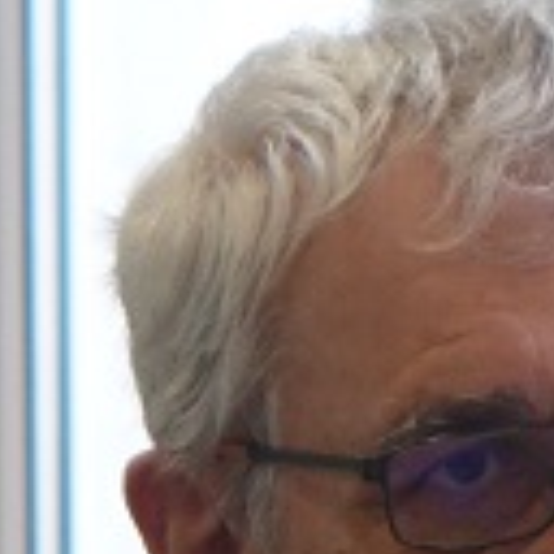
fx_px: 12077
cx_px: 589
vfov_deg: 2.6
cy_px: 1002
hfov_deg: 2.6
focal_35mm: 667
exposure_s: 1/160
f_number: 2.8
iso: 800
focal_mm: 46.21
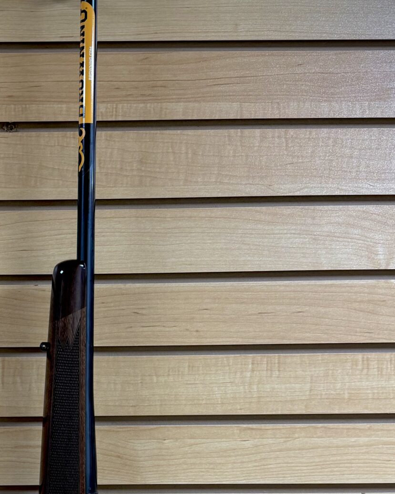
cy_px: 413
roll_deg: -0.2
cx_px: 30
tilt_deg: -7.4
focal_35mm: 58
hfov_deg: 25.3
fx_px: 848
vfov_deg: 31.4
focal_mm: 6.76
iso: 200
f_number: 1.78
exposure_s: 1/120
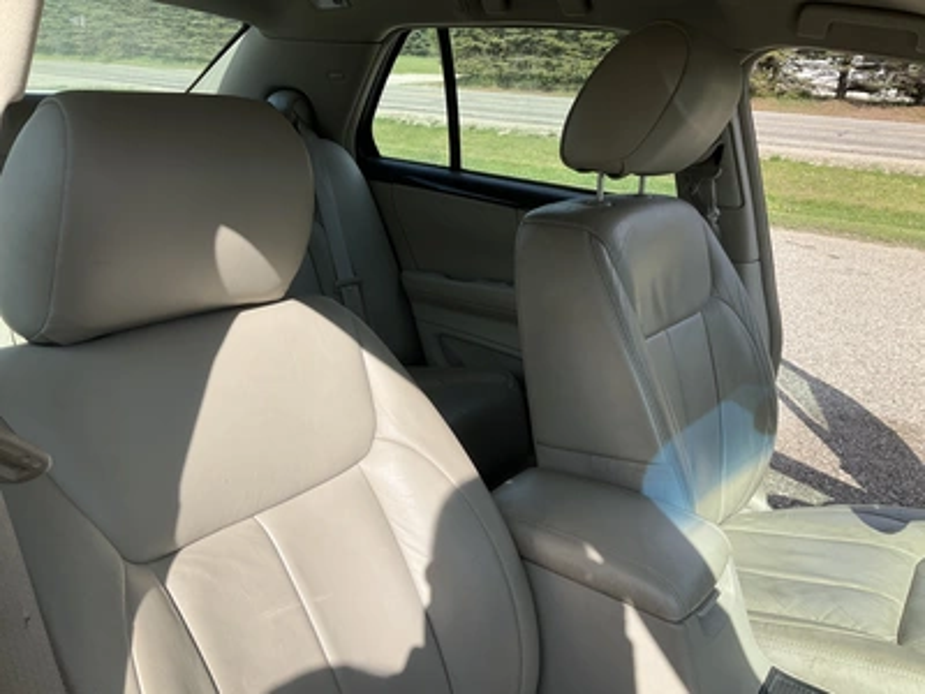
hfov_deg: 61.7
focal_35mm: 29
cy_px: 347
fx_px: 775
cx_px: 462
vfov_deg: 48.2
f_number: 1.8
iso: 25
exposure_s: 1/1221
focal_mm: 3
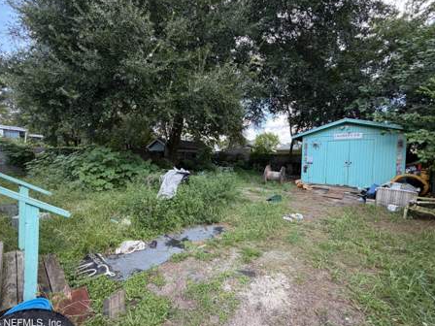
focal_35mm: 15
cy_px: 163
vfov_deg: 81.7
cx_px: 204
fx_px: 188
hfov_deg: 98.0
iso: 50
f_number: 2.2
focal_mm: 2.22
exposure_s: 1/138
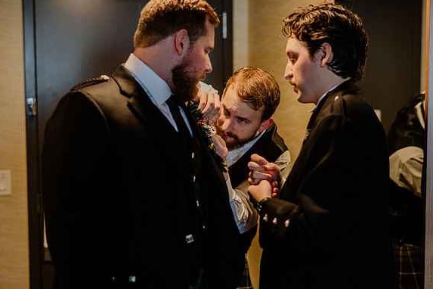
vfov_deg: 23.0
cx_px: 215
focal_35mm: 59
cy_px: 144
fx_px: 710
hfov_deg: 33.9
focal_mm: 58
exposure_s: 1/100
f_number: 2
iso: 640
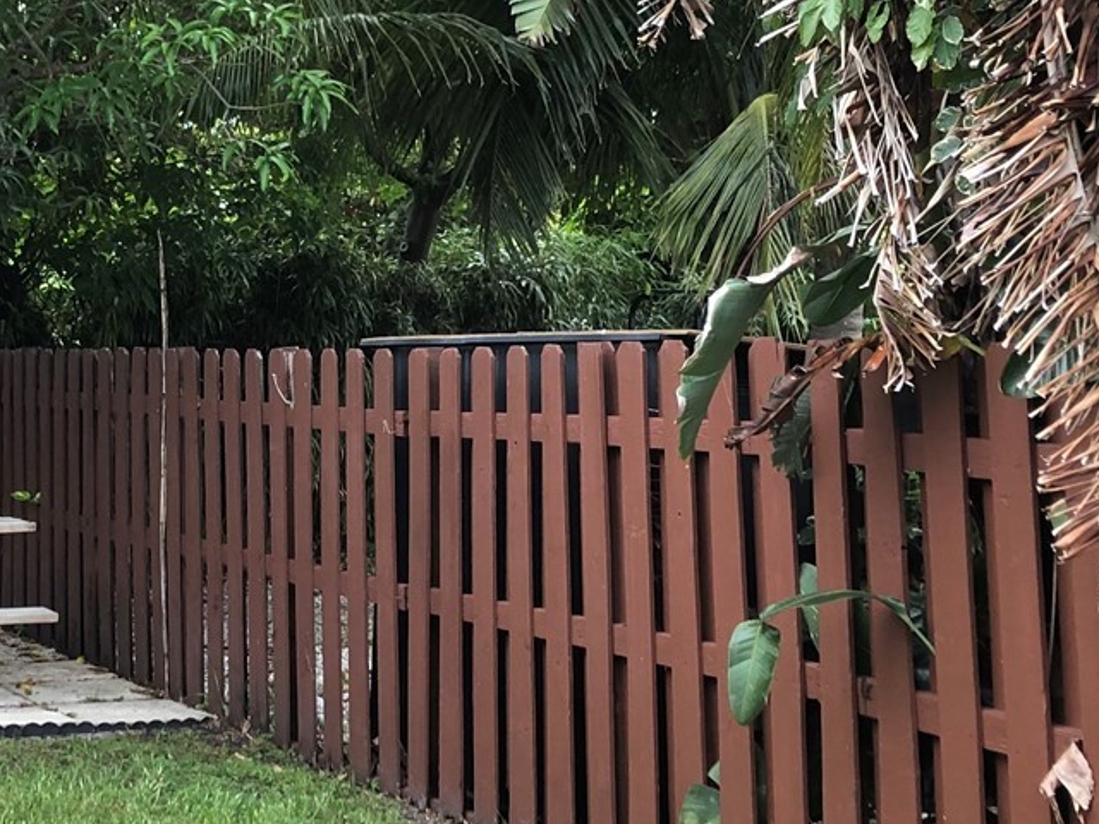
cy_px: 328
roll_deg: +0.3
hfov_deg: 27.4
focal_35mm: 70
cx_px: 283
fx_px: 2222
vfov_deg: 21.0
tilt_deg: +1.2
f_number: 1.8
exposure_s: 1/40
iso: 25
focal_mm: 3.99
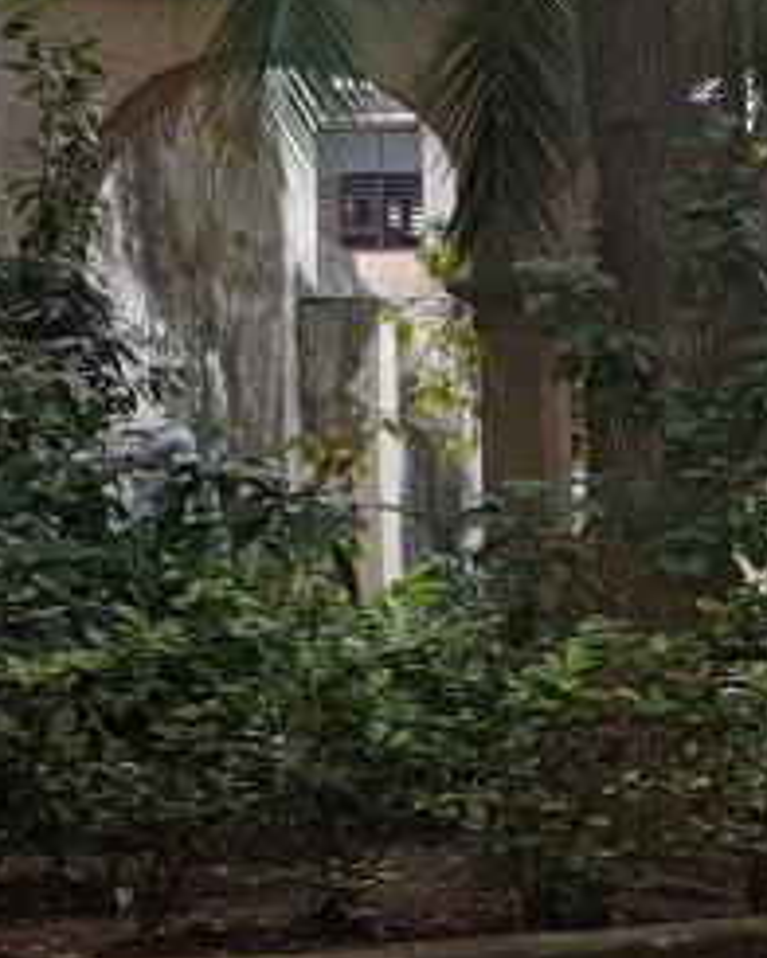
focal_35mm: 106
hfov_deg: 13.2
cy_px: 856
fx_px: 3008
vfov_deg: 17.8
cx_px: 1354
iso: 50
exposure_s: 1/168
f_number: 2.4
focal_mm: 4.3
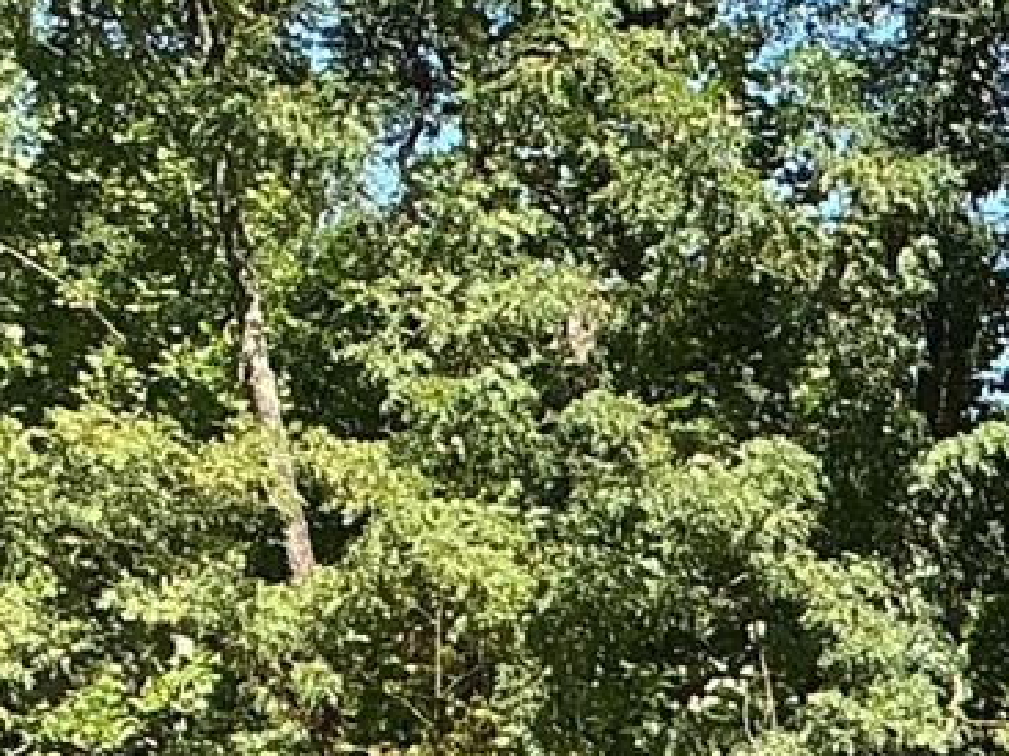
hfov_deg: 11.8
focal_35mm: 162
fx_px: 4720
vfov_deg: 9.0
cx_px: 1421
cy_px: 981
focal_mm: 3
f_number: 1.8
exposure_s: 1/469
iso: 25
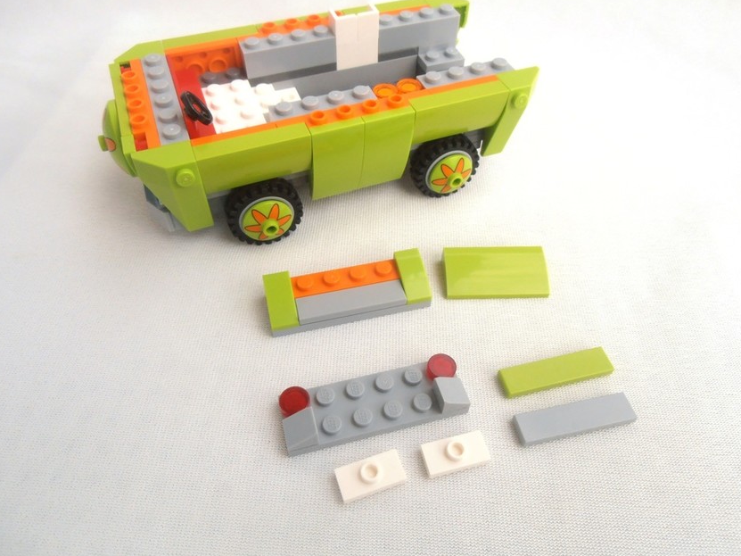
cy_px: 268
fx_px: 556
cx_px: 378
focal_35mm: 26
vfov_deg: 53.0
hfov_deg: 67.3
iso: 80
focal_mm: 4.2
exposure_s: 1/400
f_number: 3
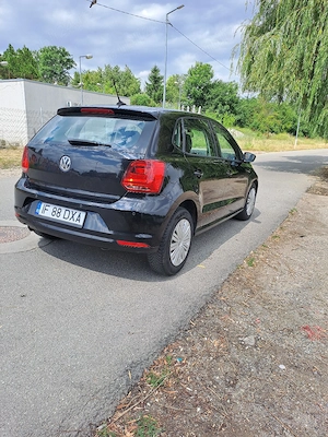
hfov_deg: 54.9
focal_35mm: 25
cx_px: 164
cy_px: 218
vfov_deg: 69.4
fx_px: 316
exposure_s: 1/1111
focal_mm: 4.65
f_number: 1.8
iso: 32
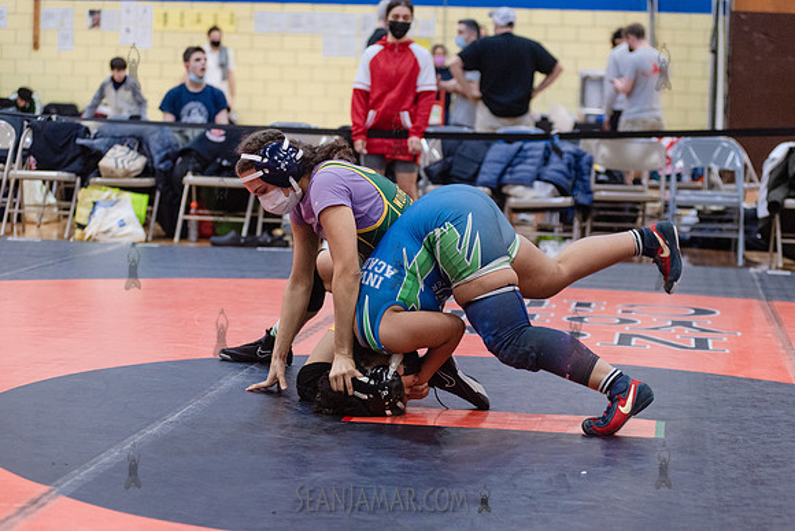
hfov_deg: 23.6
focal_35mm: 86
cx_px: 398
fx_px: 1900
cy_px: 266
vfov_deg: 15.9
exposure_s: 1/400
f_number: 3.5
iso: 4000
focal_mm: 86
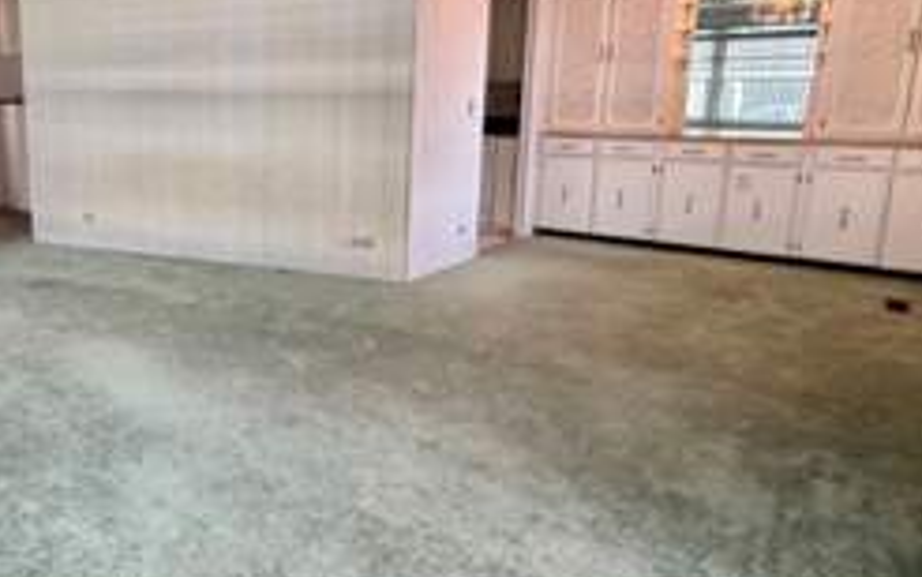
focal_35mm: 29
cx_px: 232
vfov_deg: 43.0
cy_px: 229
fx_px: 729
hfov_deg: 61.1
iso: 250
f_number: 2.2
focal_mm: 2.22
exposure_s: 1/60
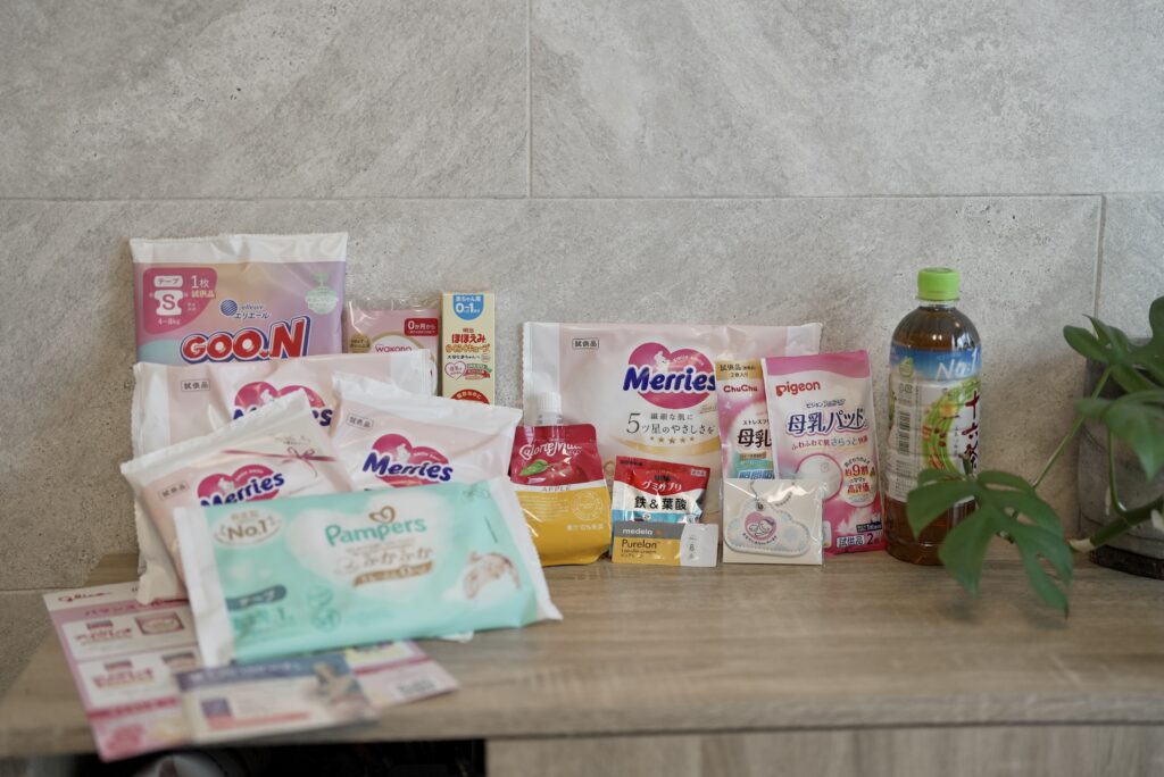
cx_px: 582
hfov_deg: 39.6
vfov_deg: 27.0
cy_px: 388
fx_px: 1618
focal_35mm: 50
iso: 1000
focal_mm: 50
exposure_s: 1/800
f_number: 1.8
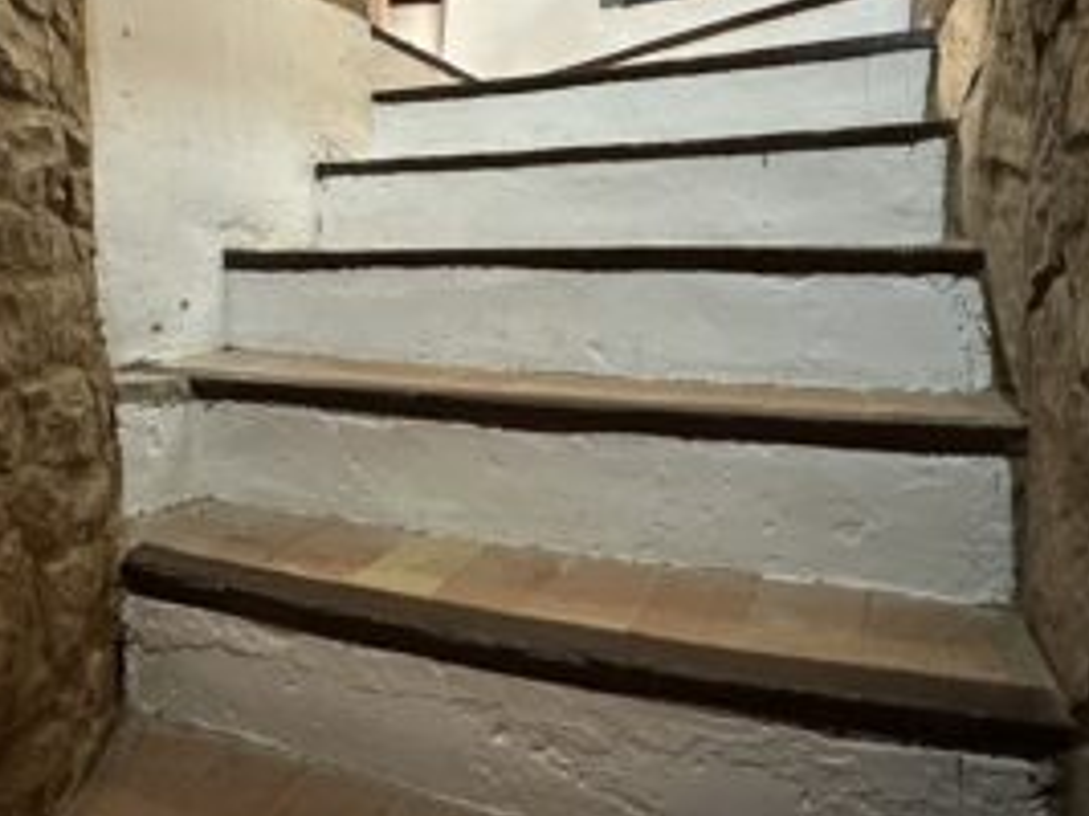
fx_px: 660
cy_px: 257
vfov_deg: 61.5
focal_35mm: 21
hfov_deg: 78.9
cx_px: 502
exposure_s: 1/50
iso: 1000
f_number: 2.2
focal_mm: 2.22
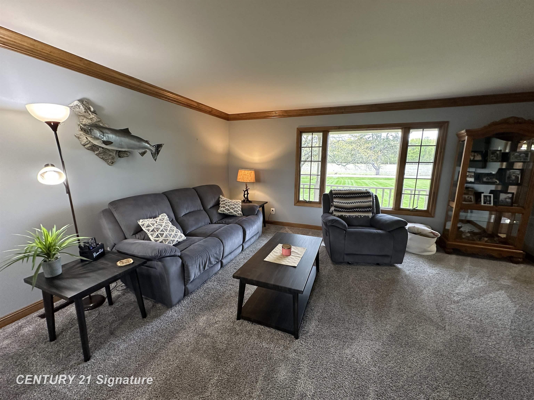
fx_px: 216
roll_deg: -0.7
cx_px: 267
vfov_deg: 85.7
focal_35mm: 14
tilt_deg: -9.6
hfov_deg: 102.1
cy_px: 200
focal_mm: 2.22
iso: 250
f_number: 2.2
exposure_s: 1/60
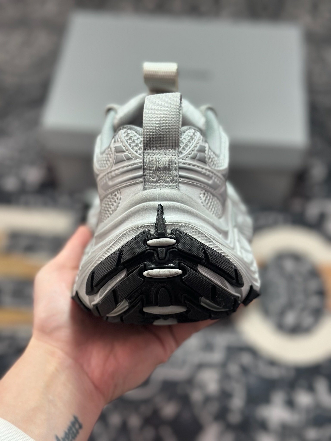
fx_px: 612
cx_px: 166
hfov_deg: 30.3
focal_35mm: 48
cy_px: 220
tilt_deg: -56.1
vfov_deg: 39.7
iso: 80
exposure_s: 1/627
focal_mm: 6.86
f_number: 1.78
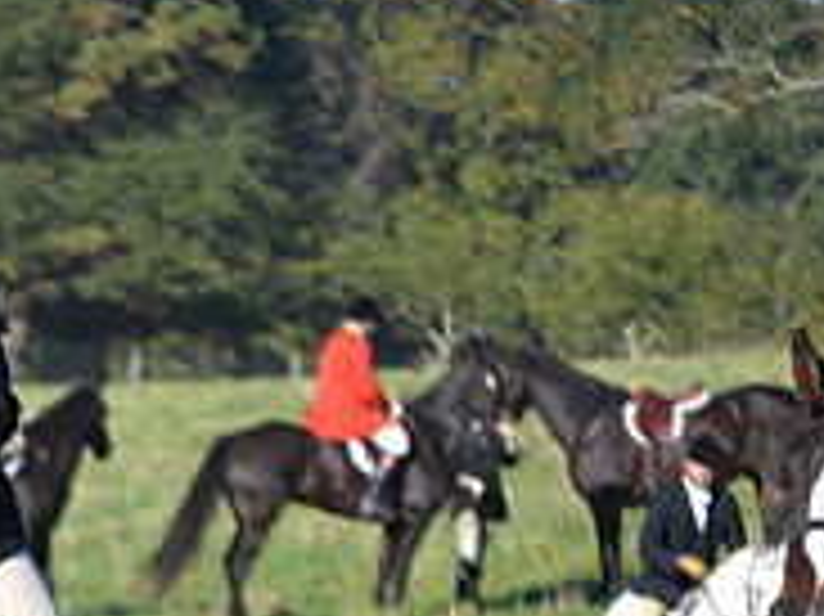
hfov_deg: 4.1
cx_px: -225
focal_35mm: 481
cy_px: 767
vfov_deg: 3.1
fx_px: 11431
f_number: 5.6
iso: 400
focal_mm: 105
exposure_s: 1/1600
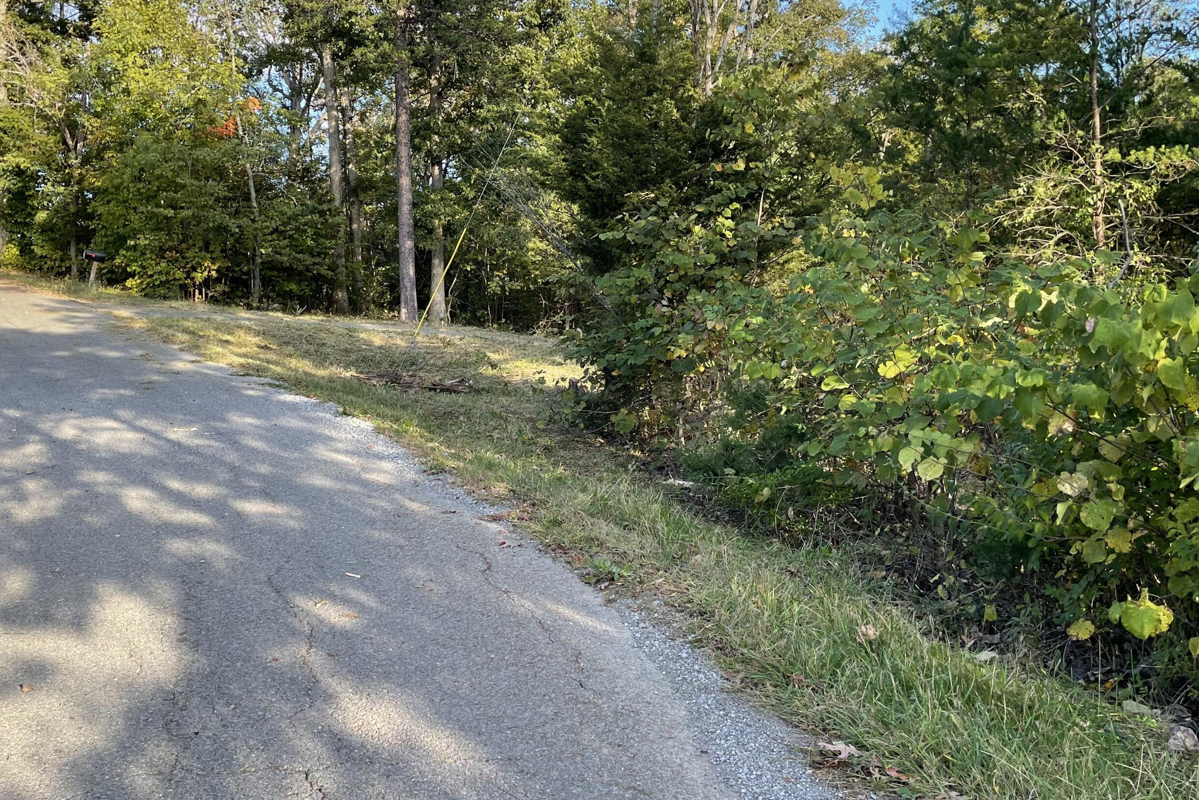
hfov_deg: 56.9
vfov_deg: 40.0
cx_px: 491
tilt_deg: -3.0
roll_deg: +2.8
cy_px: 374
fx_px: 1099
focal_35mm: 33
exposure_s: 1/311
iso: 32
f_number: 1.6
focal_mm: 4.2
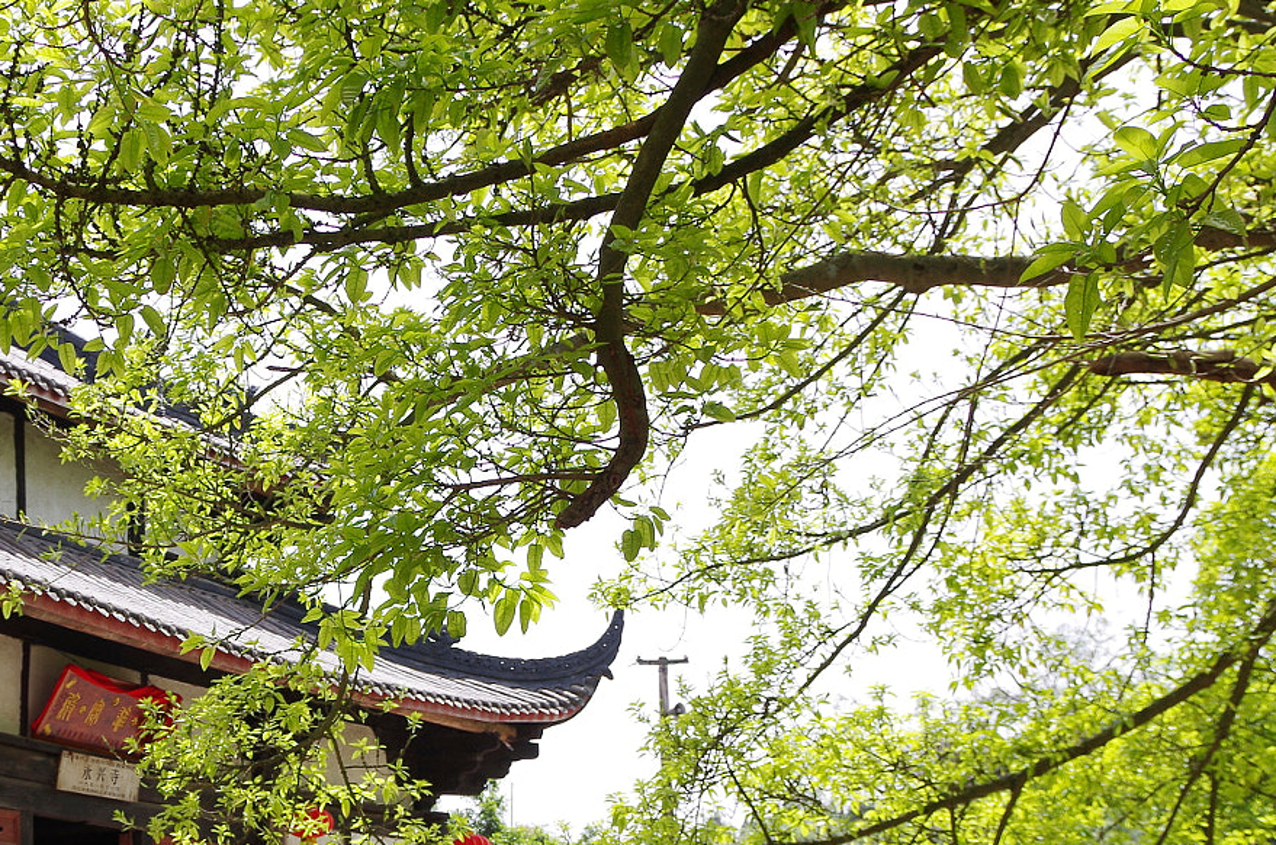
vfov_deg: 19.0
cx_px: 396
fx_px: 2511
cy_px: 602
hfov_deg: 28.3
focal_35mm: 71
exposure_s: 1/323
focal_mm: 26
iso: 100
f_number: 4.5
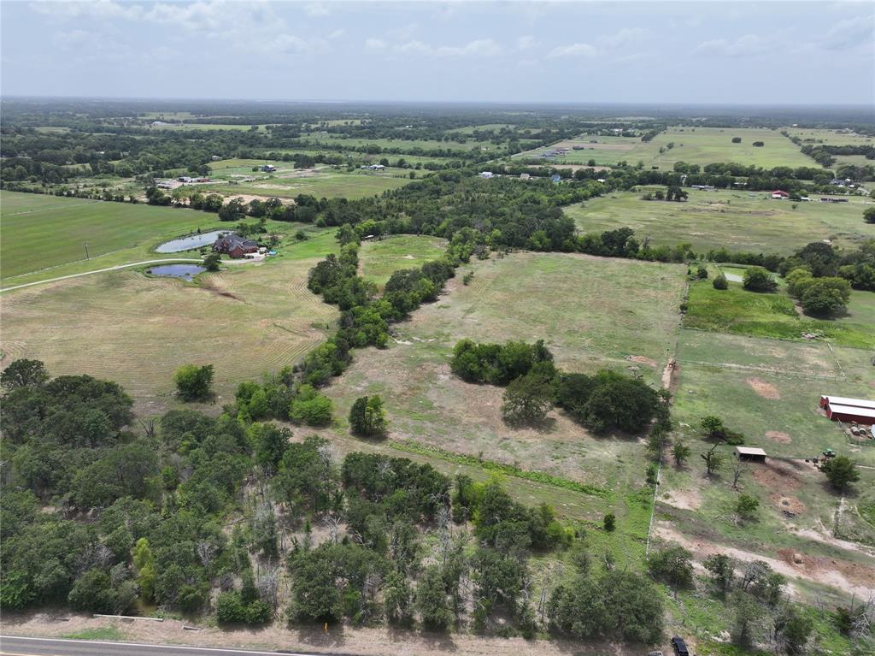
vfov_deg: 56.8
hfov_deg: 71.6
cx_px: 438
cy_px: 328
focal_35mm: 24
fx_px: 606
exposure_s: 1/2500
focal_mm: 12.29
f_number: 2.8
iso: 150
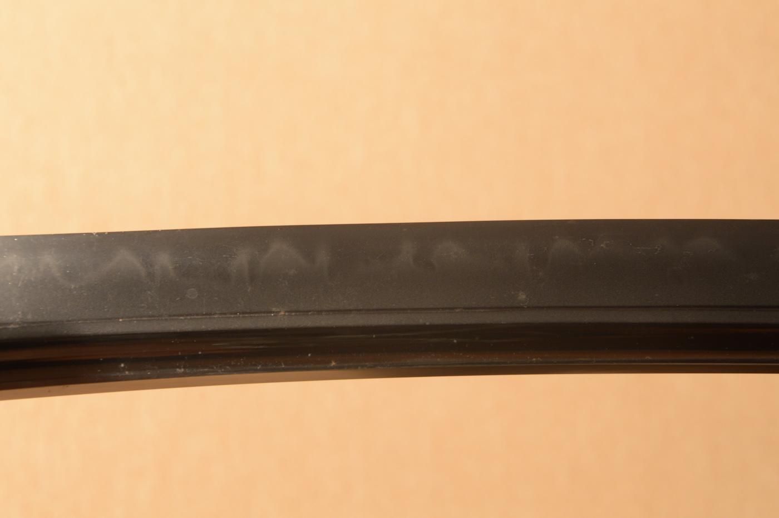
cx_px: 390
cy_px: 259
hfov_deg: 16.1
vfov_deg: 10.7
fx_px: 2757
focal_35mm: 128
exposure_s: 1/1.6
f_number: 11
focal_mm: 85
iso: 400
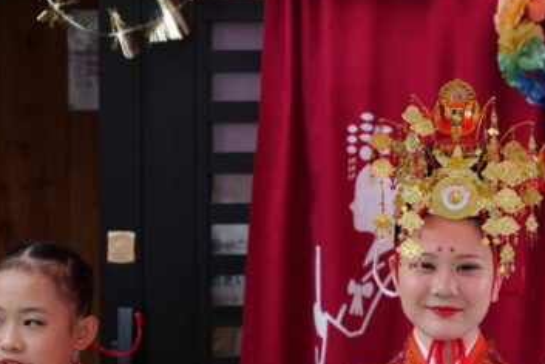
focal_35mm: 197
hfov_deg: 10.3
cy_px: 309
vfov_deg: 7.0
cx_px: 574
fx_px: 2985
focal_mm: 68
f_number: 2.8
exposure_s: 1/100
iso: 100
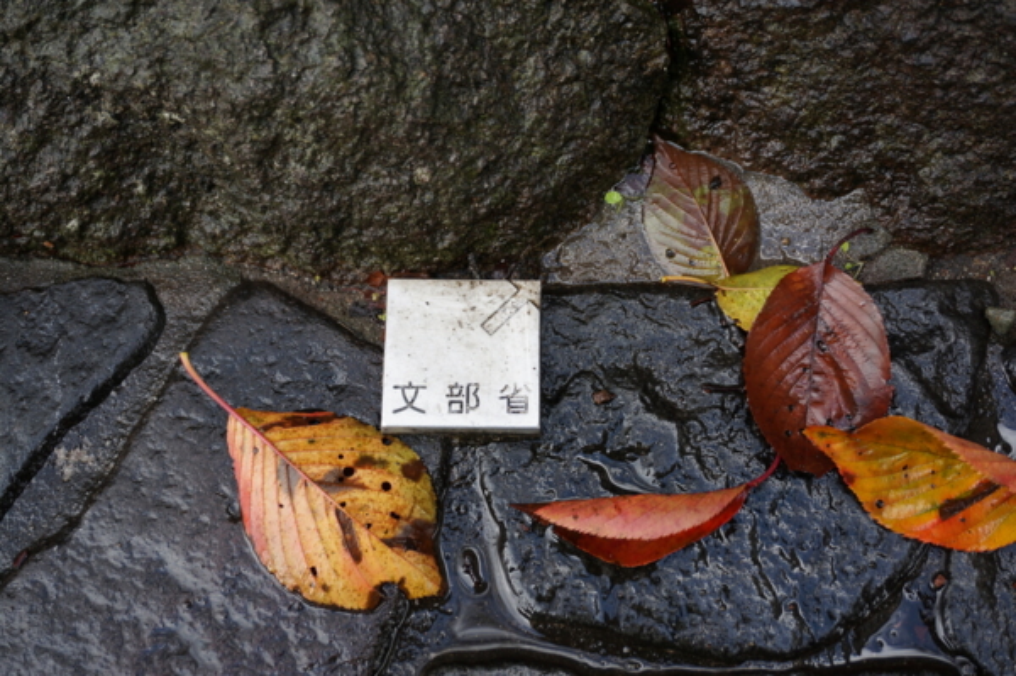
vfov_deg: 30.8
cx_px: 508
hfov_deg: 45.0
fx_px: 1227
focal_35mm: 44
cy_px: 338
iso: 100
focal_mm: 29
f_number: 5
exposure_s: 1/60
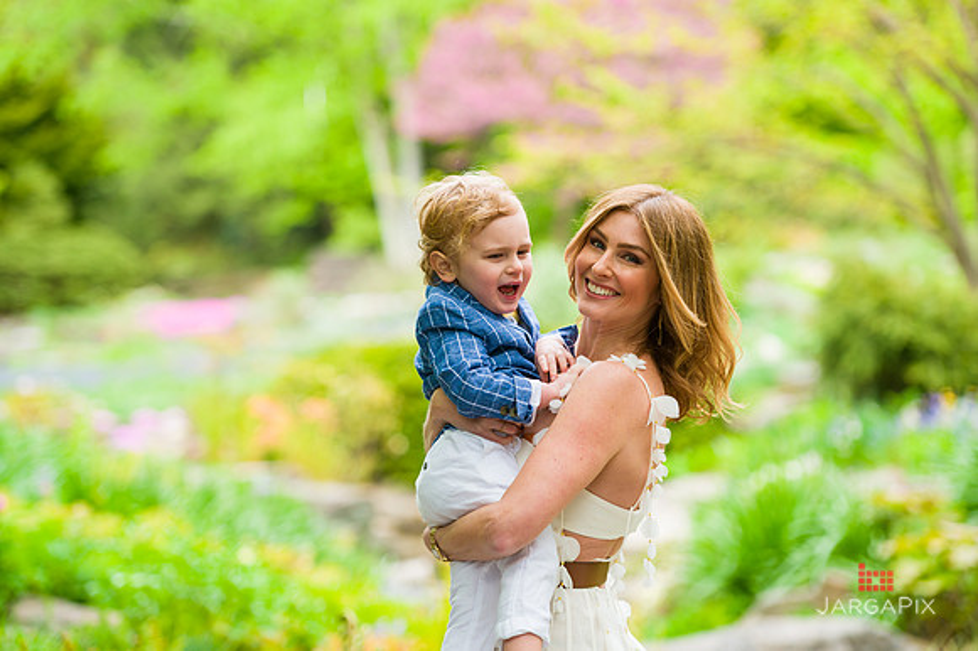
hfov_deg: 16.8
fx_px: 3312
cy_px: 326
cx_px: 489
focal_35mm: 122
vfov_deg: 11.2
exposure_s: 1/320
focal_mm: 122
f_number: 3.2
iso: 200
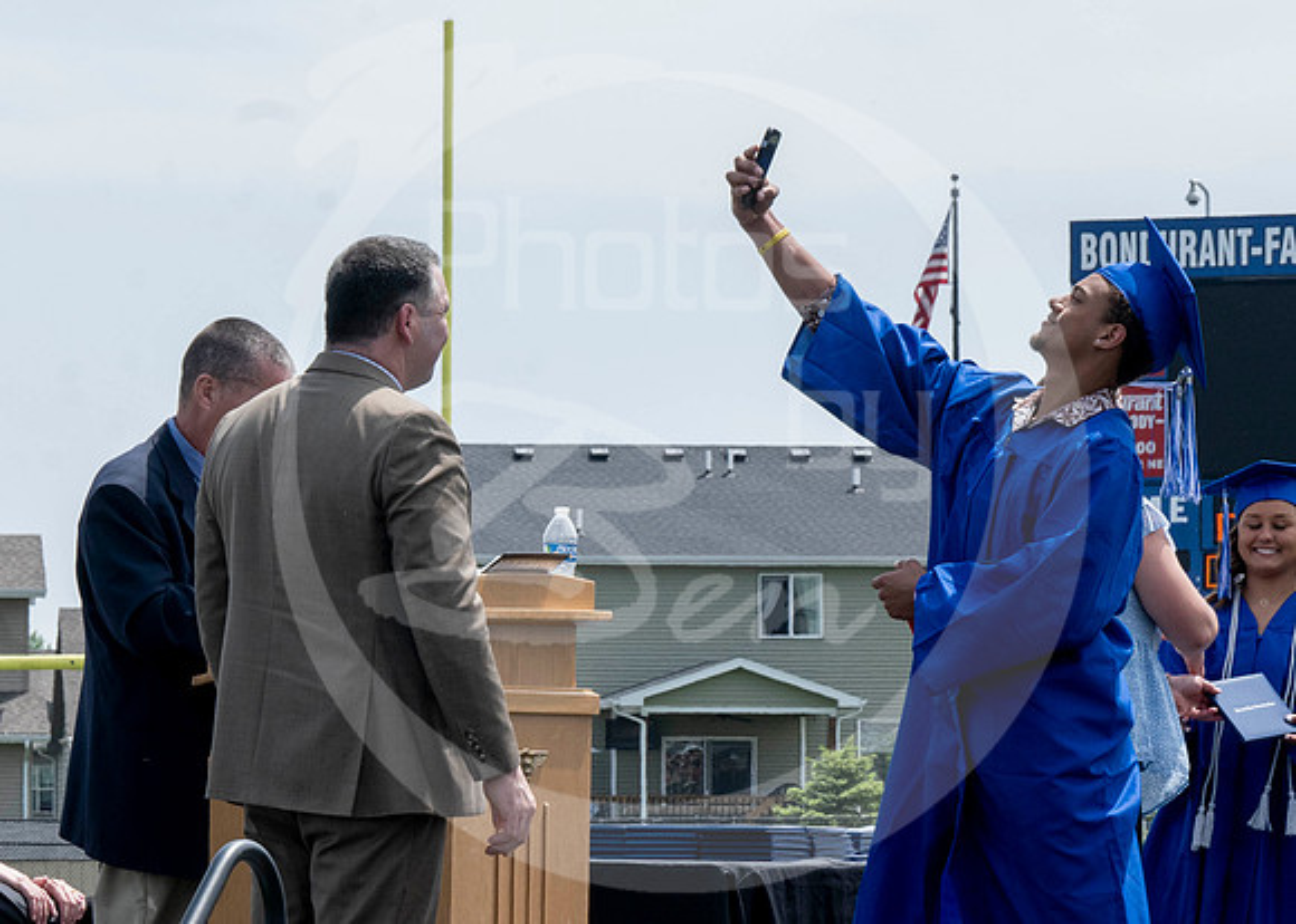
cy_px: 537
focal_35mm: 206
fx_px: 7580
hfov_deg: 9.8
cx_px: 438
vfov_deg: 7.0
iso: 200
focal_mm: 77
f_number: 13
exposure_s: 1/250
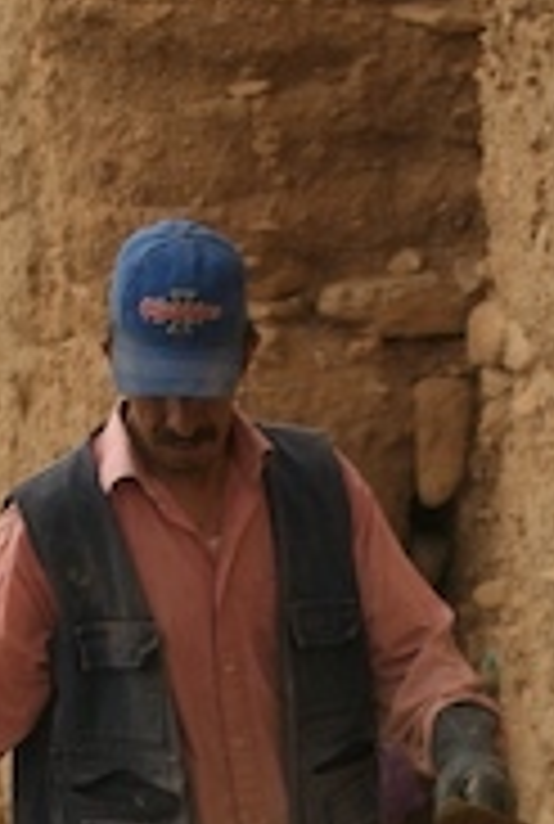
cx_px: 432
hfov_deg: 2.8
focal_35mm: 498
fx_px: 11424
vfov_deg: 4.1
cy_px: 1013
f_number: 4
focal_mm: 95
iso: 400
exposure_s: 1/500
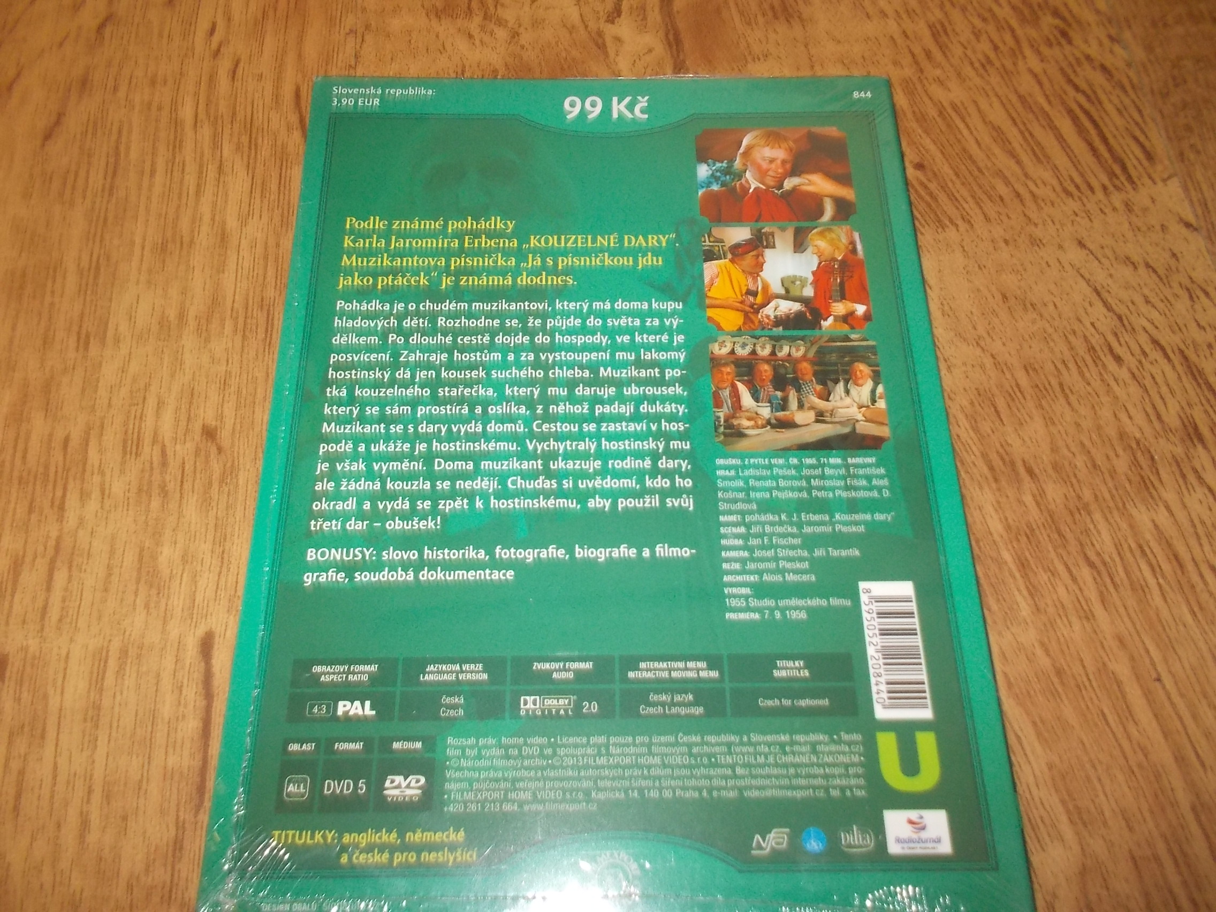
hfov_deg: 61.7
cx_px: 608
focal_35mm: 29
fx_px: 1019
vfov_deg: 48.2
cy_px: 456
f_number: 3.3
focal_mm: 4.1
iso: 200
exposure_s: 1/30
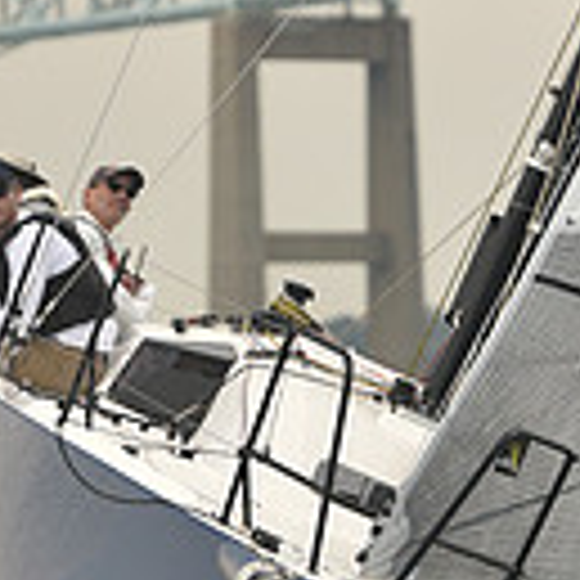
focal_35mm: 632
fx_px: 11980
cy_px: 591
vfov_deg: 2.8
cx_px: 391
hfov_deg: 2.8
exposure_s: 1/500
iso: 250
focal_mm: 165
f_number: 4.5
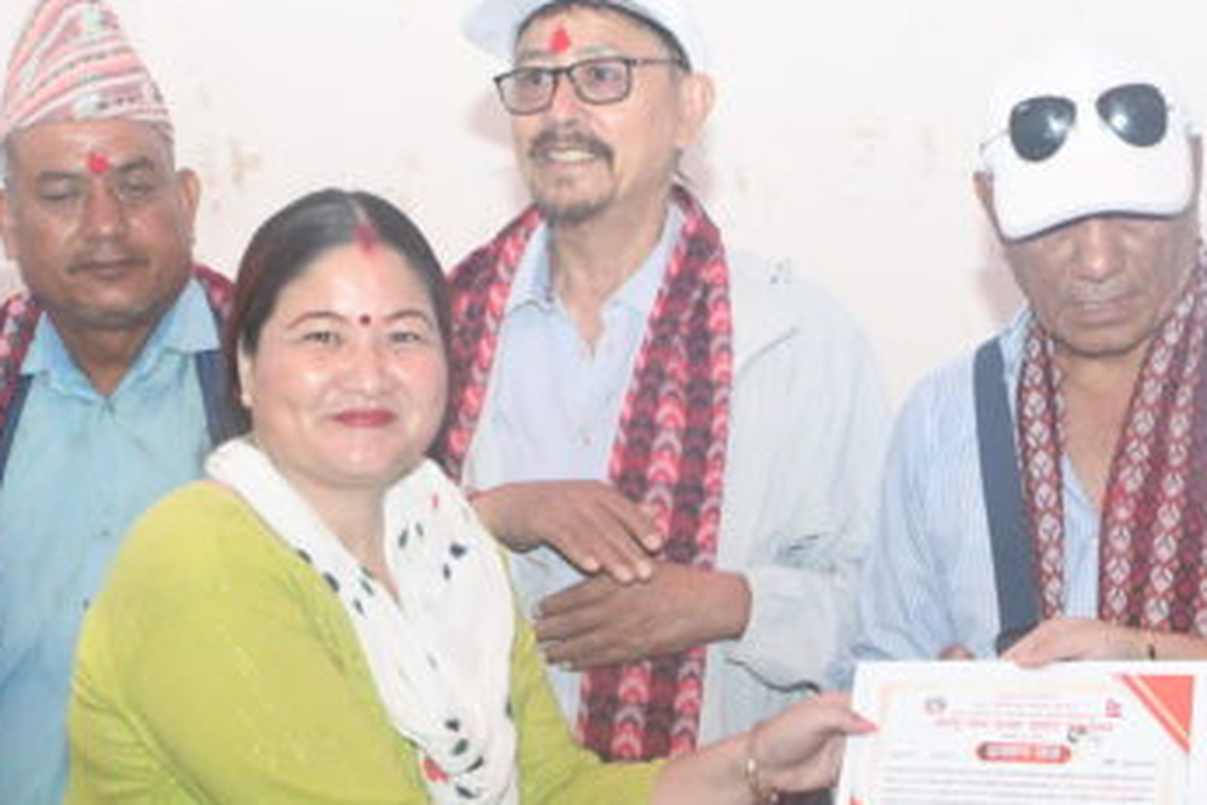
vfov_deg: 12.7
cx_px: 791
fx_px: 3587
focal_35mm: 107
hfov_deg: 19.1
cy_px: 648
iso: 3200
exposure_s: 1/250
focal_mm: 32
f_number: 4
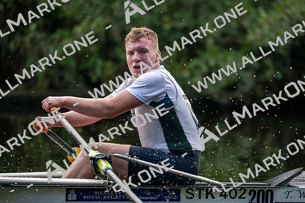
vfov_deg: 3.4
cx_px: 153
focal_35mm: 403
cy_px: 102
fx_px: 3414
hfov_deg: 5.1
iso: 2000
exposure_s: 1/2500
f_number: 4.5
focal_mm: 400
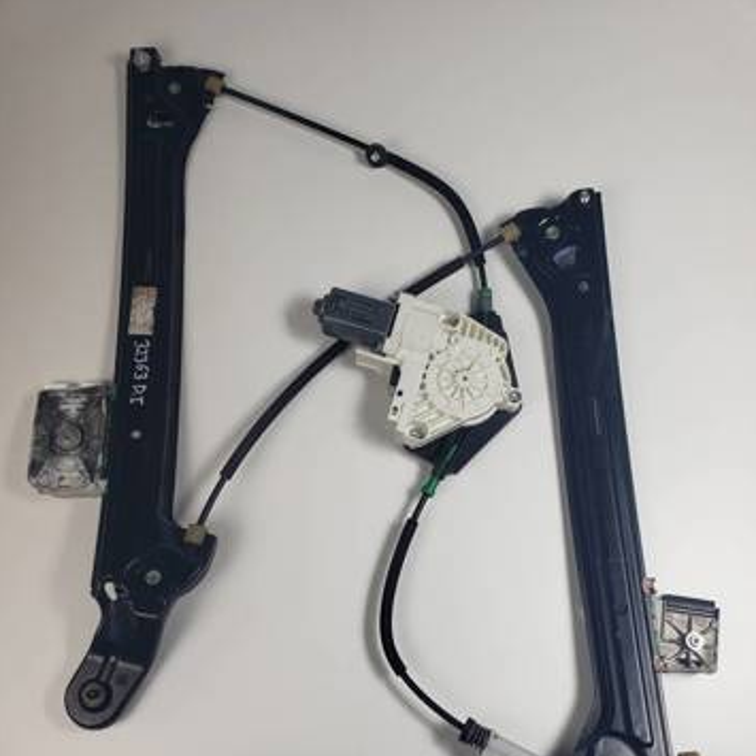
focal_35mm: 31
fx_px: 766
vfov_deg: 51.6
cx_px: 376
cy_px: 503
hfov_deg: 52.5
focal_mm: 4.3
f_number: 2.4
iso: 50
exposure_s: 1/201
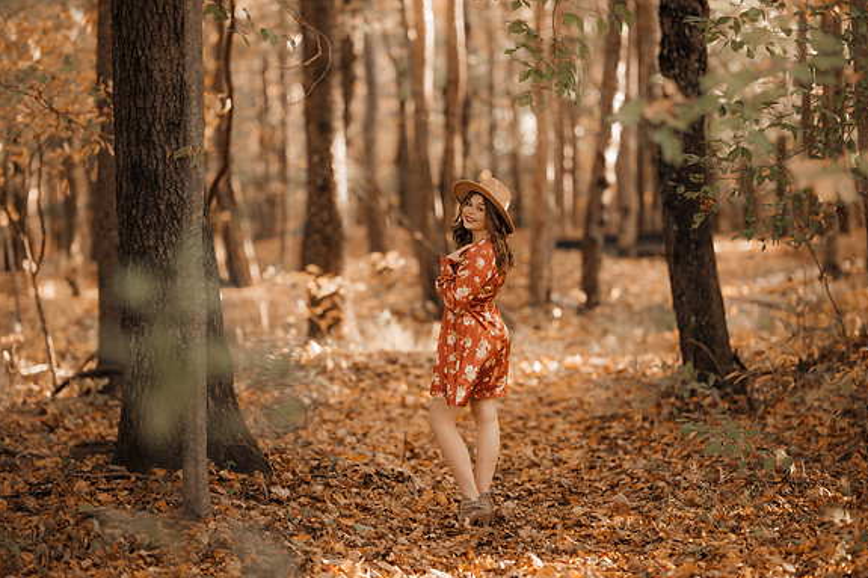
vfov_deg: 12.9
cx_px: 435
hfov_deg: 19.3
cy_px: 291
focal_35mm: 106
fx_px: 2555
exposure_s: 1/60
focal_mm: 105
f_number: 1.6
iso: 125
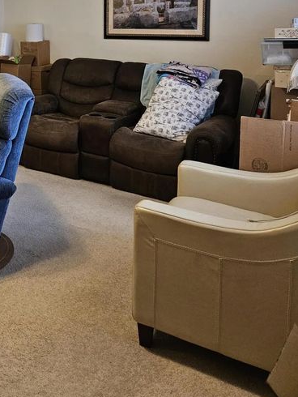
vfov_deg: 43.7
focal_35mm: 40
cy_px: 59
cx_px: 44
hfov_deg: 34.4
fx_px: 459
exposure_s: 1/120
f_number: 1.8
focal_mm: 5.4
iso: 500
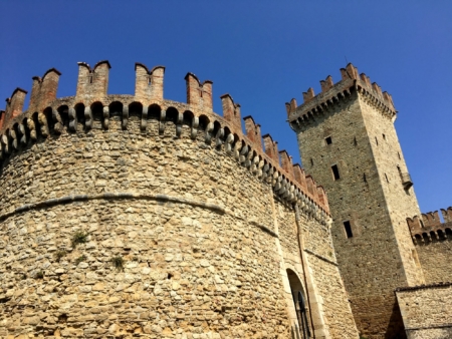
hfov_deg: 61.6
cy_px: 170
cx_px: 226
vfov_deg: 48.3
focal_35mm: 29
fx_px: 379
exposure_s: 1/3497
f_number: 2.2
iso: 25
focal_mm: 4.15
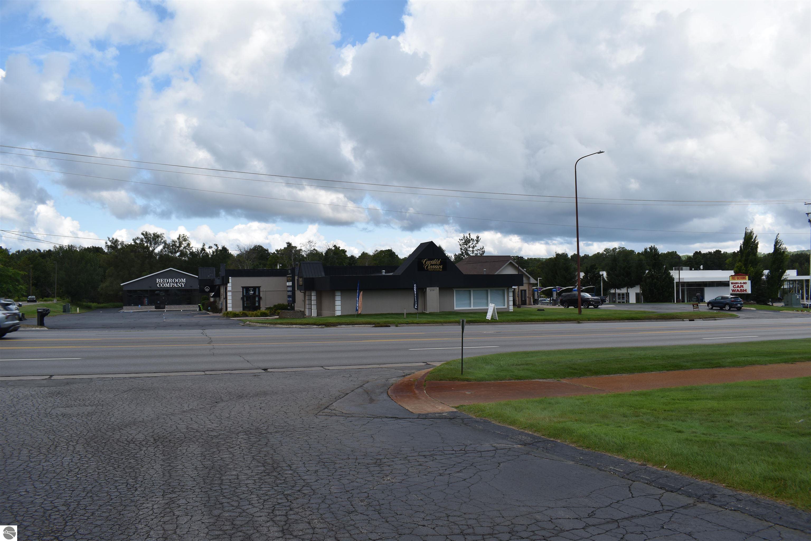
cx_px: 406
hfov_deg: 67.4
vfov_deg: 47.9
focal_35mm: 27
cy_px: 270
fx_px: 608
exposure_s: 1/250
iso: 110
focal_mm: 18
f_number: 8
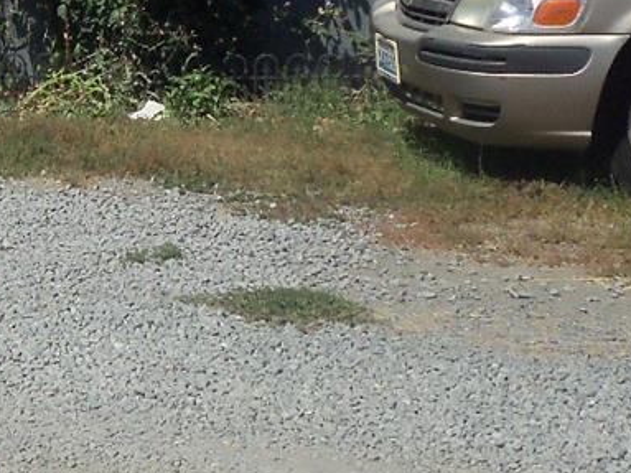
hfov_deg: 14.1
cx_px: -234
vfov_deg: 10.7
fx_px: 2424
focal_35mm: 133
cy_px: -249
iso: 80
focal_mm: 5.7
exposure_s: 1/320
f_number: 8.8
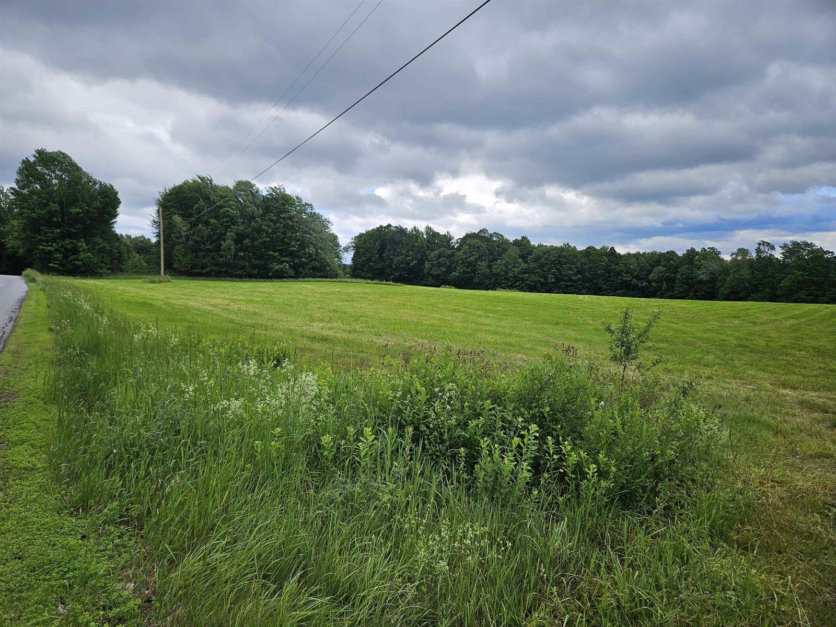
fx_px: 555
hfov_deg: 73.9
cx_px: 418
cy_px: 314
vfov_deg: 58.9
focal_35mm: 23
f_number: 1.8
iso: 25
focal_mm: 5.4
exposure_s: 1/989
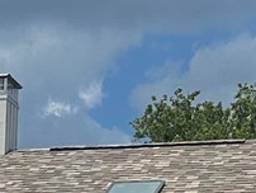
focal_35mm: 190
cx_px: -63
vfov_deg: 7.1
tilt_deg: -5.4
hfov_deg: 10.2
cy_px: 546
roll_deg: -1.6
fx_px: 1407
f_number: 1.78
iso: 80
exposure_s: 1/8929
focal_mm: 6.86
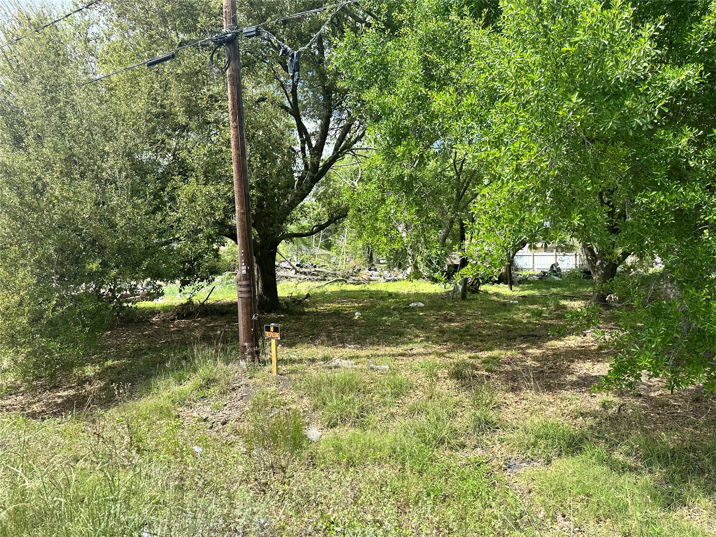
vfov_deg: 56.8
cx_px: 358
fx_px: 496
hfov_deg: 71.6
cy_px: 268
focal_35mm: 24
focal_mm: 6.86
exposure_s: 1/1339
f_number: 1.78
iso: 80
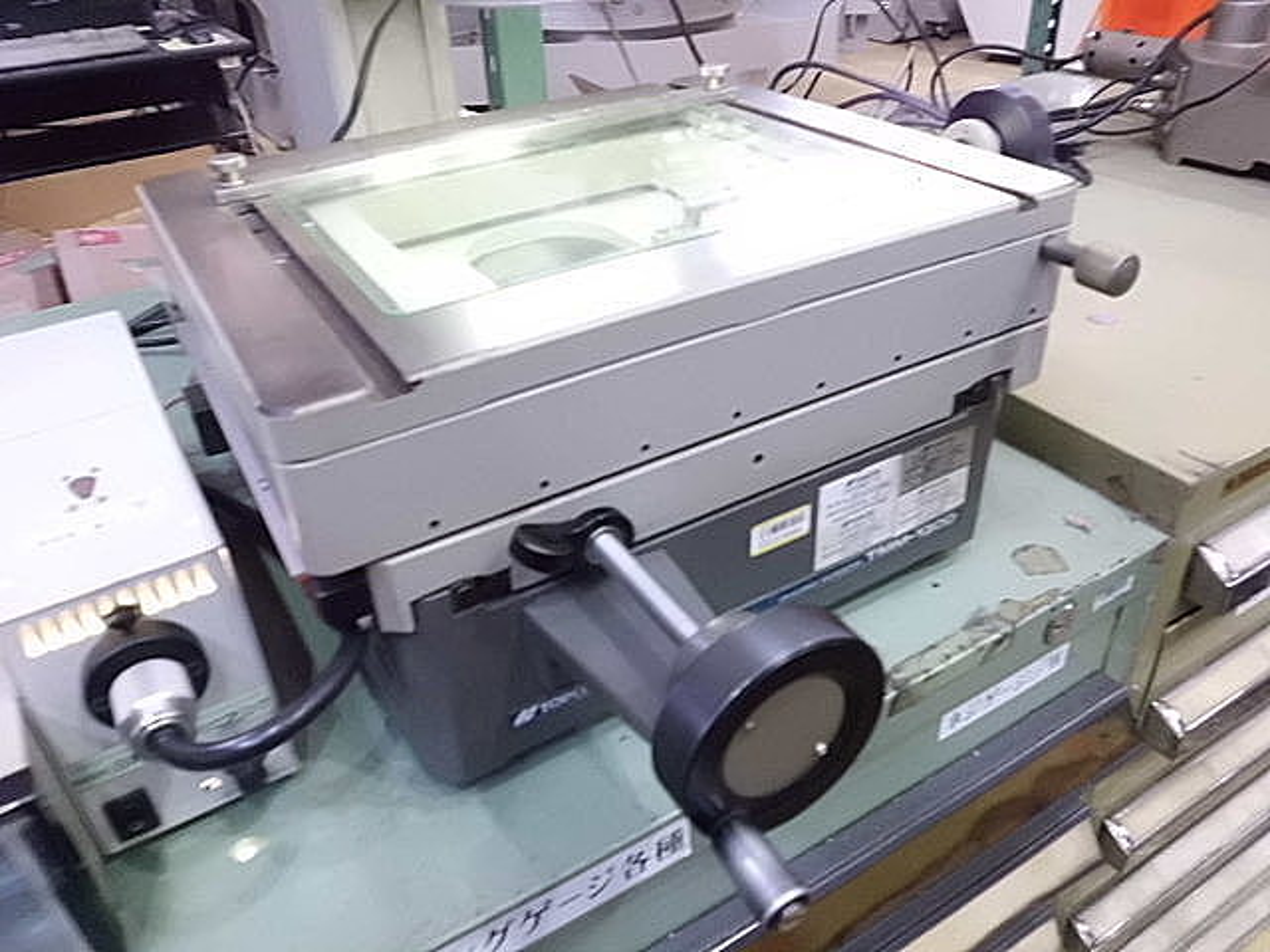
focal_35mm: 26
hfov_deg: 67.3
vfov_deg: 53.1
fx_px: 954
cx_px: 635
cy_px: 476
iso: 800
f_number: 3.2
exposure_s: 1/20
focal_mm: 4.6
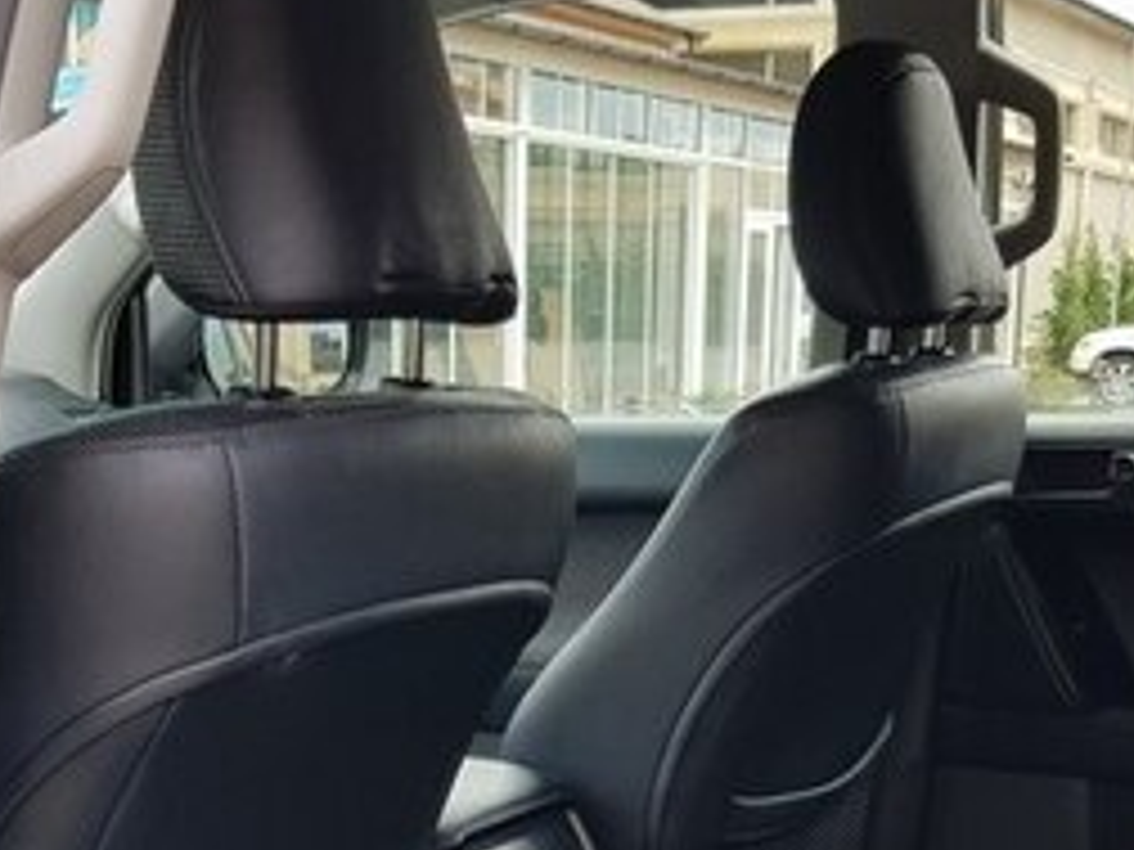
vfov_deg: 20.4
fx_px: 2228
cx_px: 518
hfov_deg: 28.5
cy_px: 992
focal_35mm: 68
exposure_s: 1/135
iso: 40
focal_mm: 4.2
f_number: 1.7
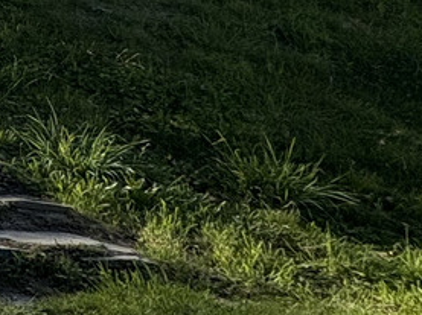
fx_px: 986
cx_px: -654
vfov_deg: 17.3
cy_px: -61
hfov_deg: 13.9
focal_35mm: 81
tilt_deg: +4.6
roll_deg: +0.3
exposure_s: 1/1709
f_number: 2.2
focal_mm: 2.22
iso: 64
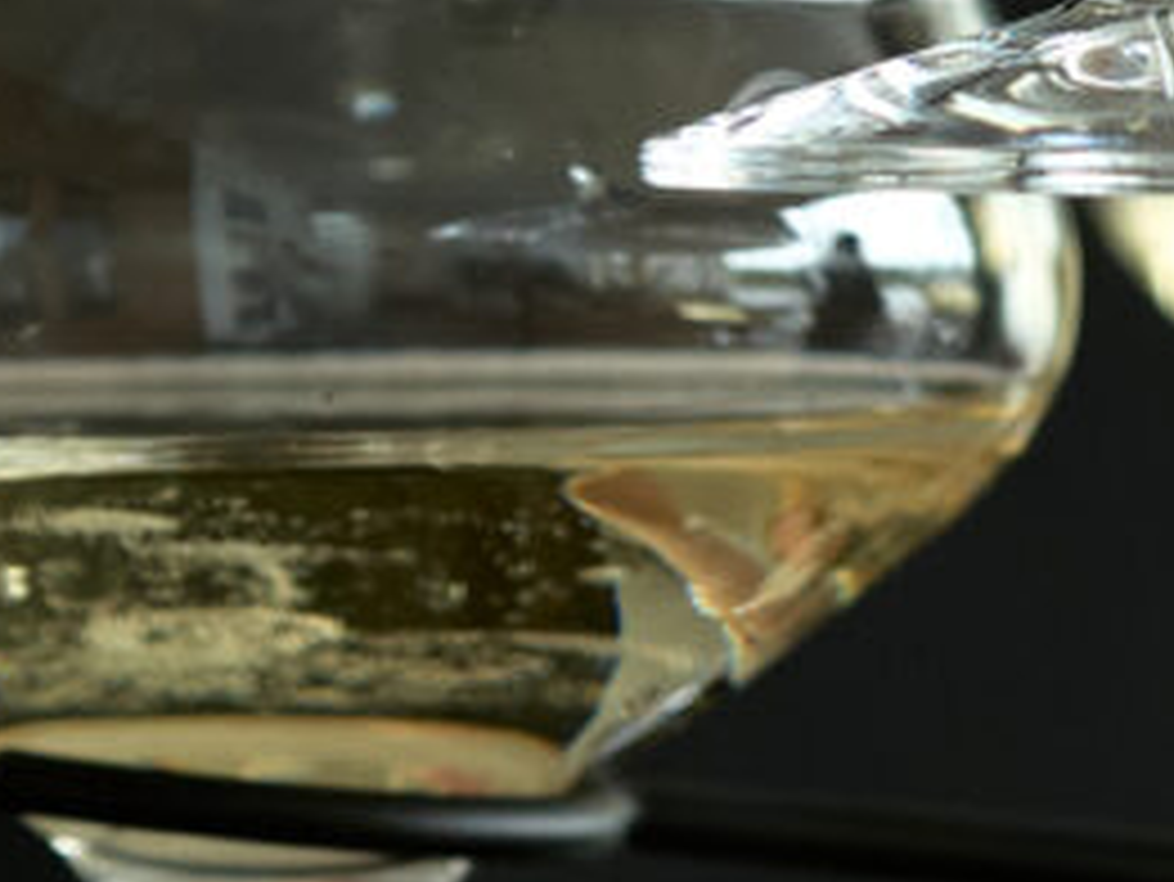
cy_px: 932
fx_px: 43160
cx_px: 1977
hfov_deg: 1.6
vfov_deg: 1.2
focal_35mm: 1272
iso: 640
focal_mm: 135
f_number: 3.5
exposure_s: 1/200
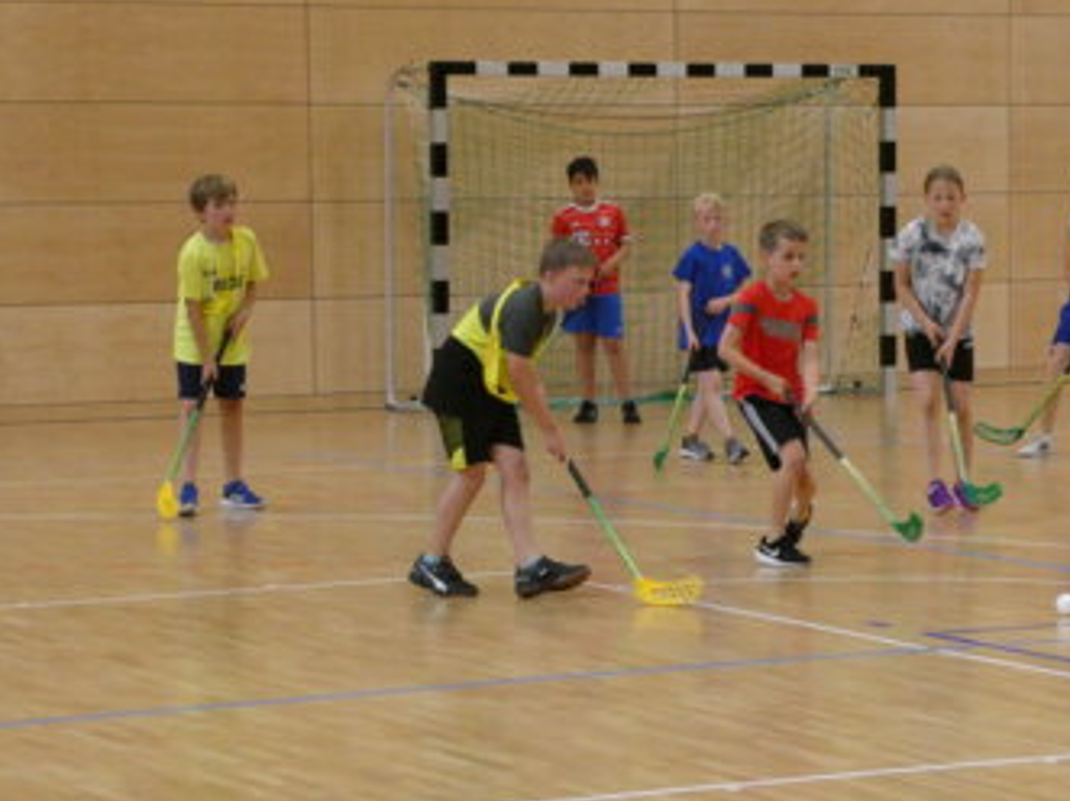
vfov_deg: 11.6
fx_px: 3955
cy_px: 446
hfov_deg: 15.4
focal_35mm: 128
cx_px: 643
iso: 1000
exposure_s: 1/125
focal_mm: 19
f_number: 5.1
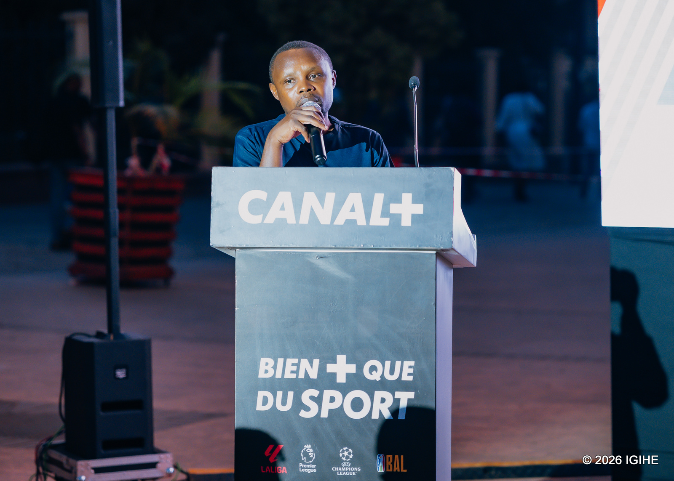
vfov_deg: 10.9
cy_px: 207
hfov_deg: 15.3
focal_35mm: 131
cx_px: 337
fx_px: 2512
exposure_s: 1/125
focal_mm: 105
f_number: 2.8
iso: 1600
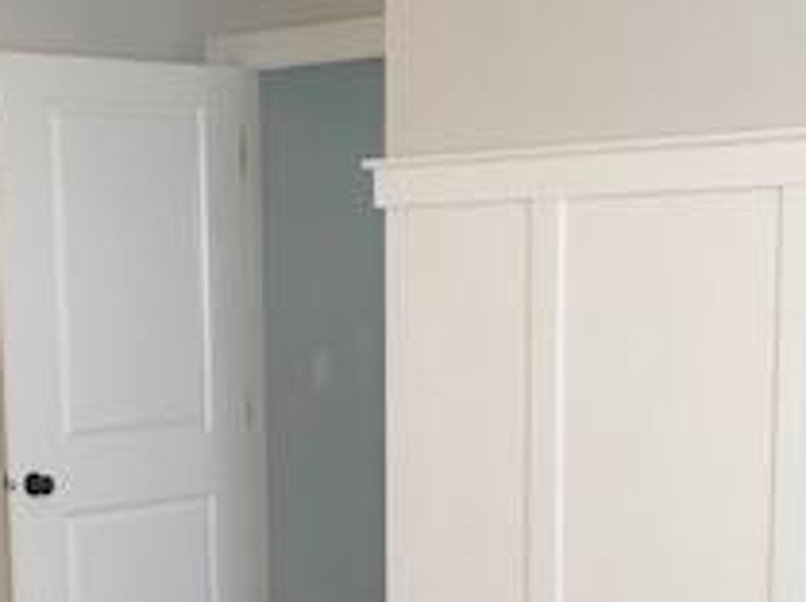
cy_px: 617
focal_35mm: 89
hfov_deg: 21.8
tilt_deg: -10.2
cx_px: 197
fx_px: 2069
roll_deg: +1.8
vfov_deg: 16.2
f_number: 2.2
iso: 50
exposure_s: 1/30
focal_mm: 4.15
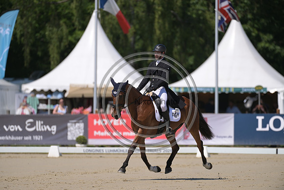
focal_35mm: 400
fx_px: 3156
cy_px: 95
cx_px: 142
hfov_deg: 5.2
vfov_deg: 3.4
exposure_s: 1/1250
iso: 160
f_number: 5
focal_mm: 400
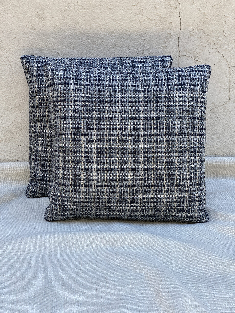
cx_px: 118
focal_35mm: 52
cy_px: 156
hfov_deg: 28.0
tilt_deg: -17.7
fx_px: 471
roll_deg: +0.3
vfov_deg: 36.8
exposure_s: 1/122
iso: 32
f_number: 2
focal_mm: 6
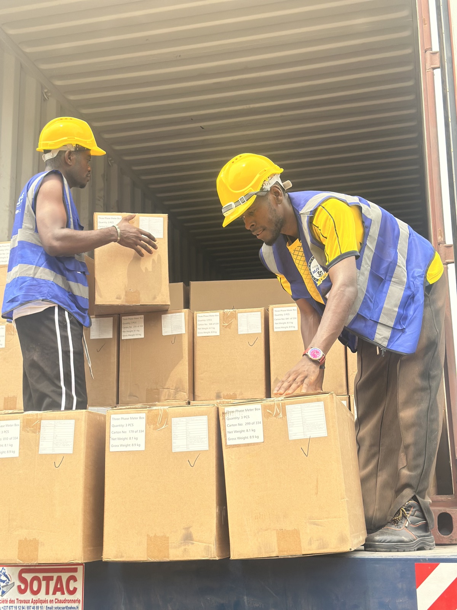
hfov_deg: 30.3
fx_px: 845
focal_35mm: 48
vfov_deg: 39.7
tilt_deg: +14.7
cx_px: 228
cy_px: 305
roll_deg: +0.6
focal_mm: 6.86
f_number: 1.78
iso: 80
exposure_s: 1/1357
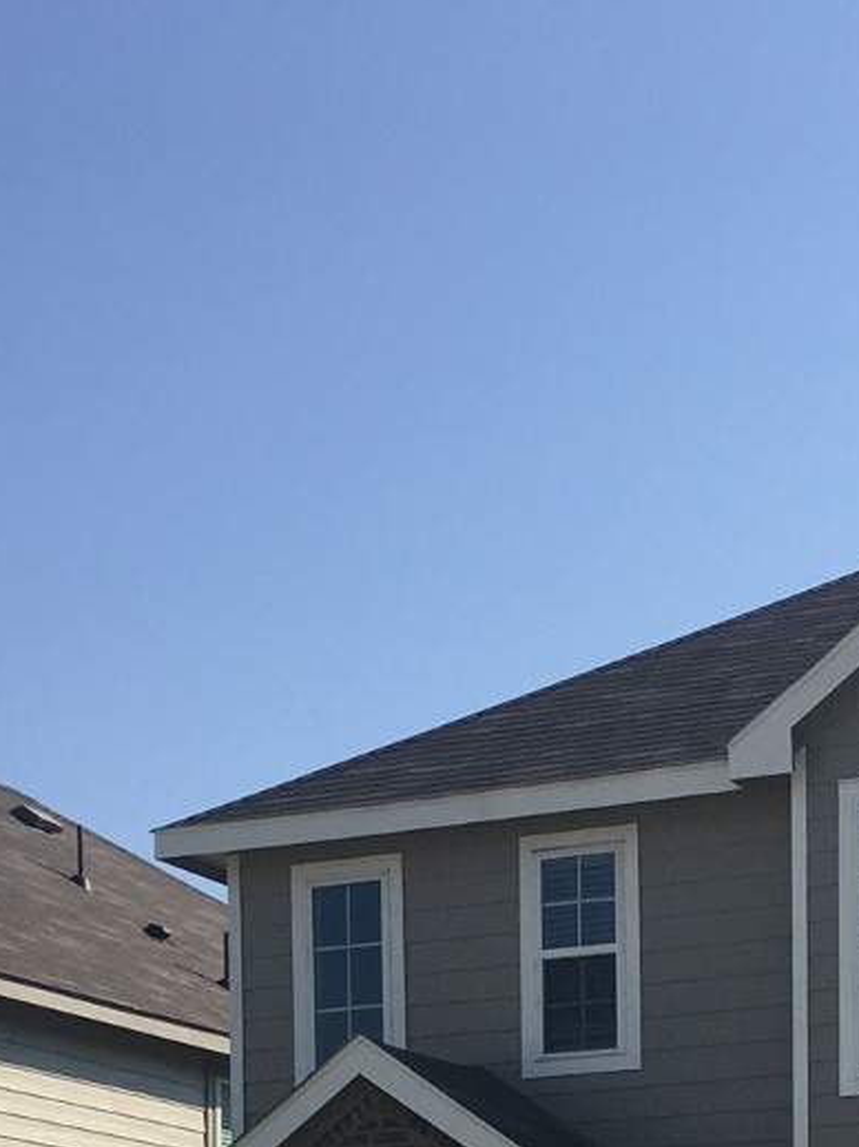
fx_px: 2848
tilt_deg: +0.0
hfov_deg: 16.7
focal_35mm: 86
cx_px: 910
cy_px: 1647
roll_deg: +0.6
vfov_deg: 20.1
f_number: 2.2
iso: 25
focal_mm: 4.15
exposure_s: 1/1748
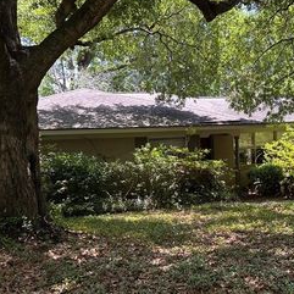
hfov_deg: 37.8
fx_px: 423
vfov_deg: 38.3
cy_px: 153
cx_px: 204
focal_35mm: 44
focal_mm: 6.86
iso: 80
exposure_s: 1/318
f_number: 1.78
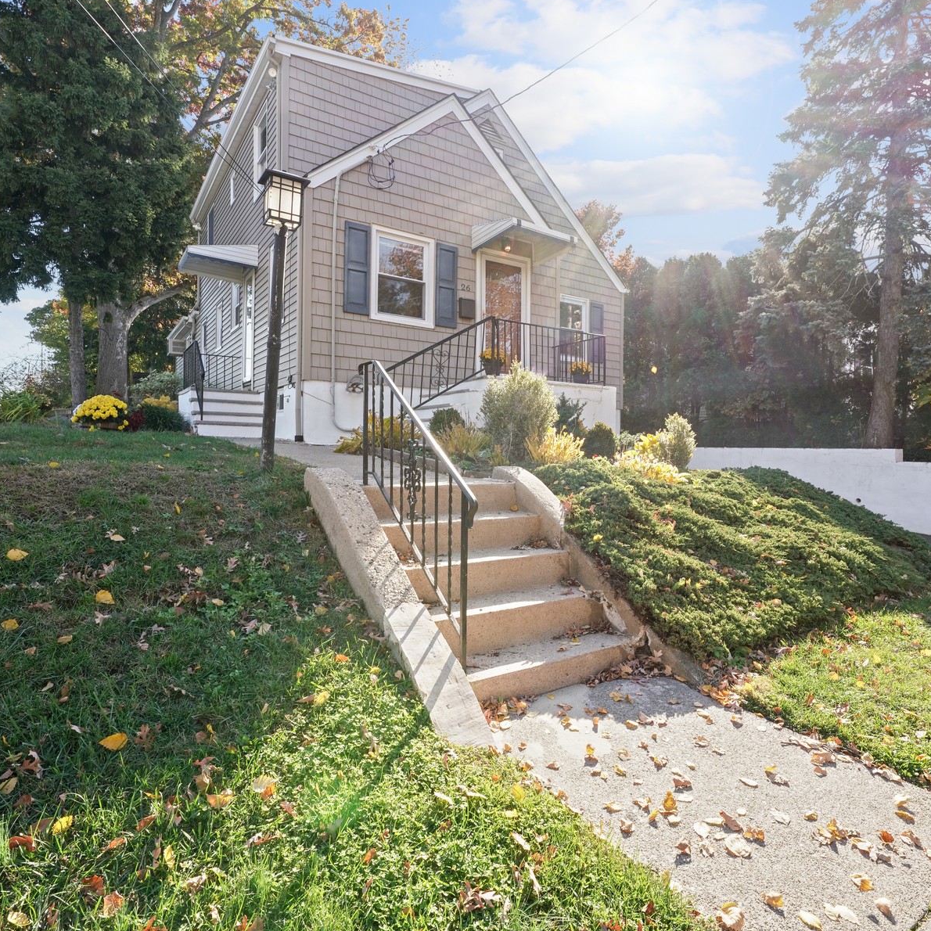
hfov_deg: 78.1
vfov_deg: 78.4
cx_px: 513
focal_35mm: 19
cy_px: 463
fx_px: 571
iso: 320
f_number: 10
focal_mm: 14.6
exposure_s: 1/125
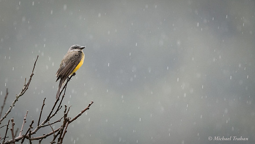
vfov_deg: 1.1
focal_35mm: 1094
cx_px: 63
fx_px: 7396
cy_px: 56
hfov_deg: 2.0
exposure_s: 1/800
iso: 4000
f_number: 6.3
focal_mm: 600
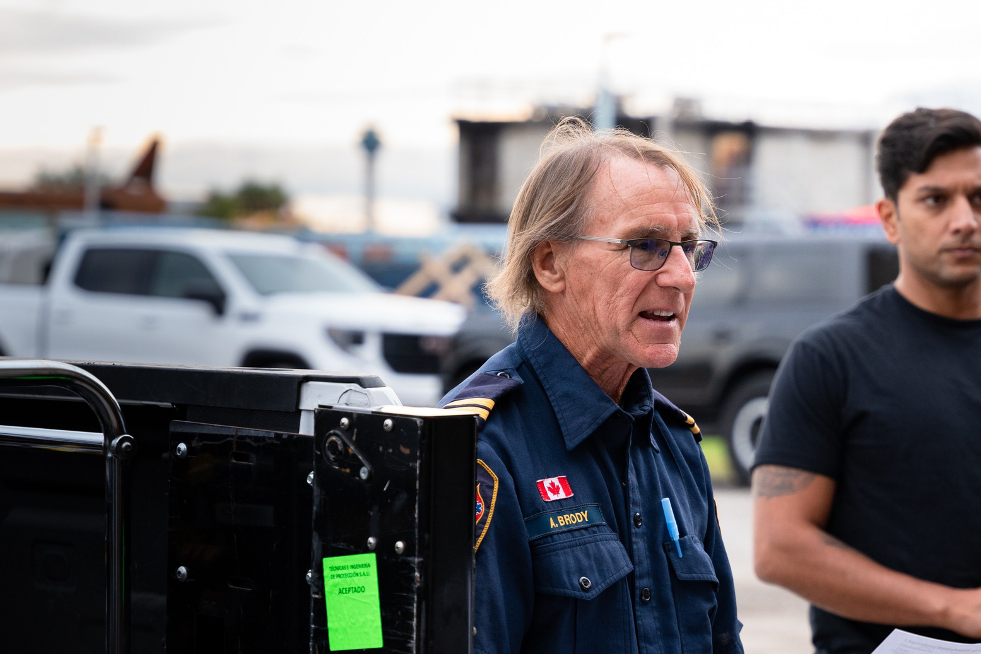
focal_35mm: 128
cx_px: 753
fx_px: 3488
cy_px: 437
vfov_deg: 10.7
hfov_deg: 15.9
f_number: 2.8
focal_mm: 70
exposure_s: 1/640
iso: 640
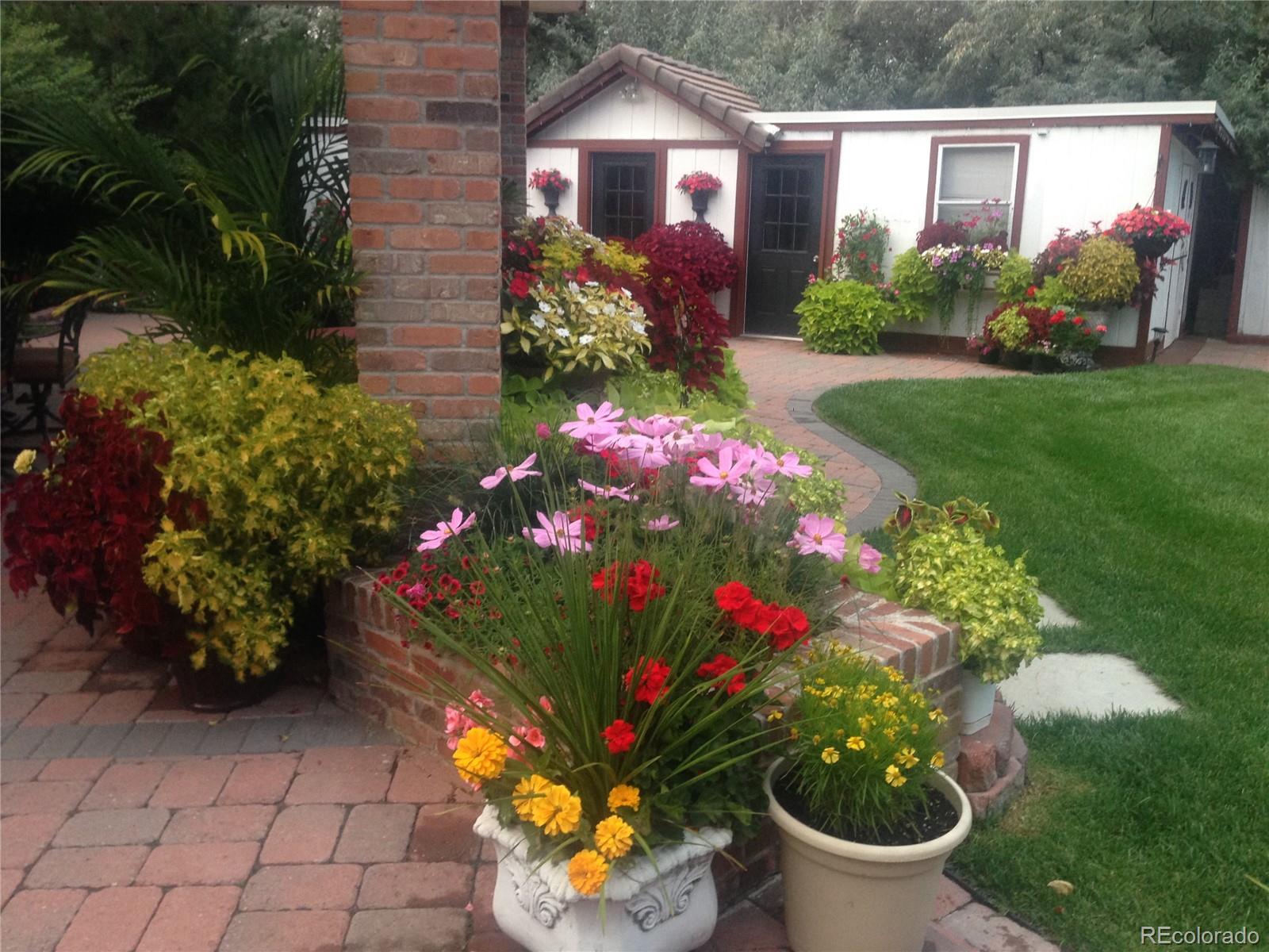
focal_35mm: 33
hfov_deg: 55.4
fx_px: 1210
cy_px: 476
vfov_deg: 42.9
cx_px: 634
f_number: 2.4
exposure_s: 1/20
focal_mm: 4.12
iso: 125
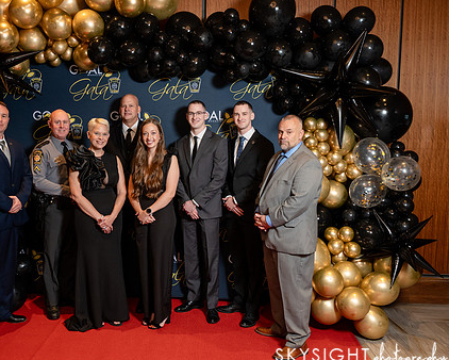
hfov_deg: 48.3
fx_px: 492
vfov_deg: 40.2
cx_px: 153
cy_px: 175
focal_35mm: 37
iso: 1600
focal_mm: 28
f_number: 4.5
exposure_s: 1/200
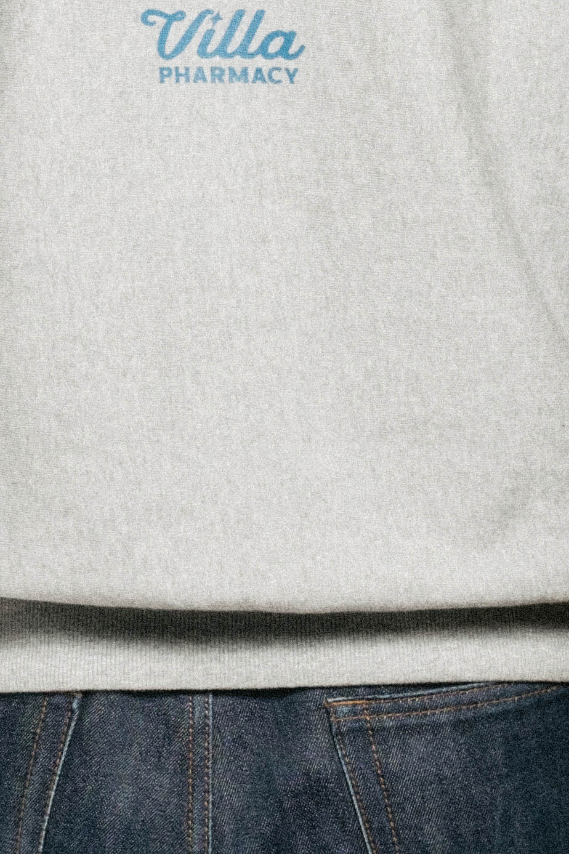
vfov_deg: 9.1
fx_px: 5337
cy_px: 21
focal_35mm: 225
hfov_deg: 6.0
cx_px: -261
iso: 160
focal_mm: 33
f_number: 8
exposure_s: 1/60
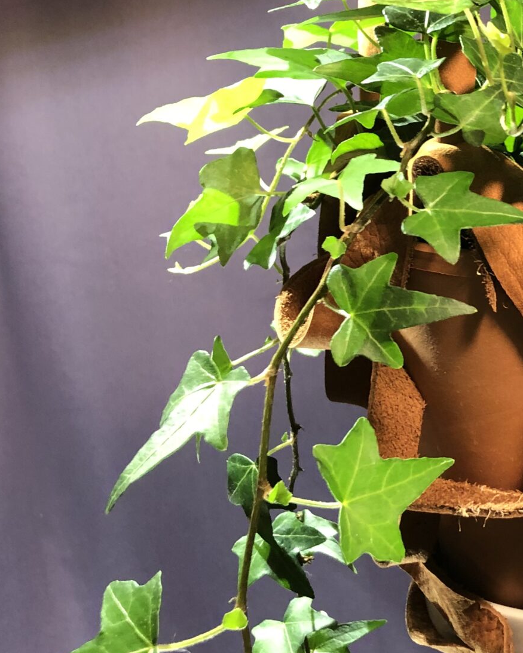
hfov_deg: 22.7
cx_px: 552
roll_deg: +0.6
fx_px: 1238
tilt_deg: -13.4
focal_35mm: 64
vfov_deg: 29.5
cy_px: 275
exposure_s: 1/17
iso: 64
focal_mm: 3.99
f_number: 1.8
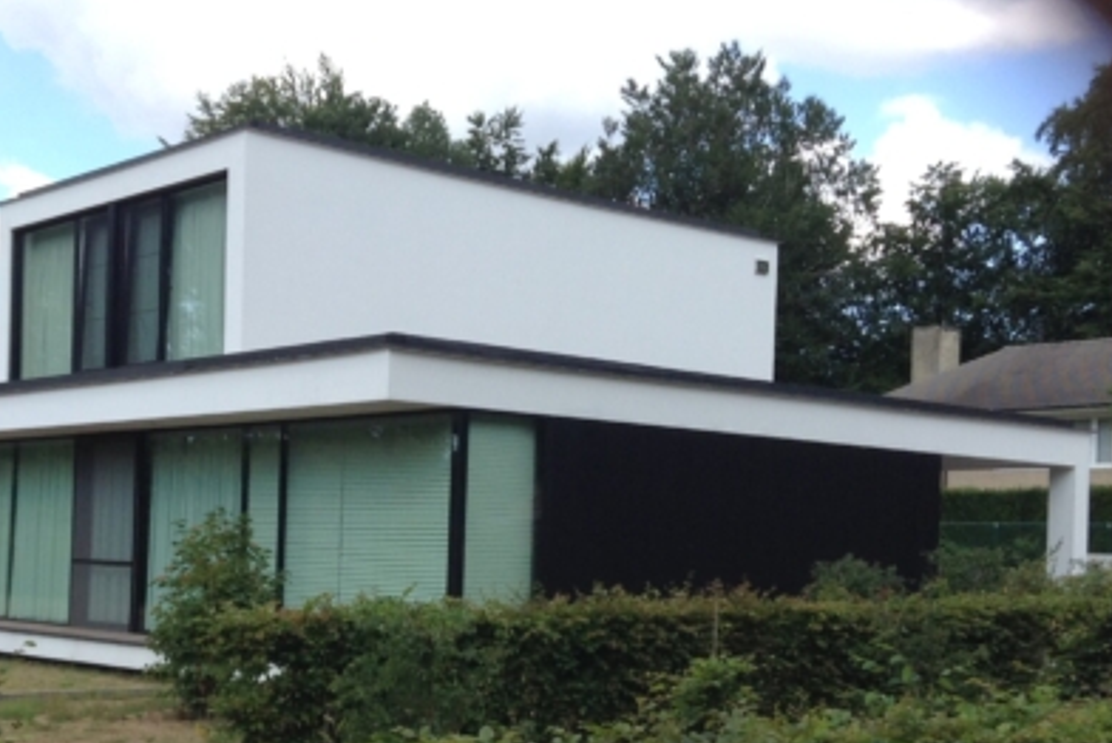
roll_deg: -2.3
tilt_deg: -2.2
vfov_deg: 24.0
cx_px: 377
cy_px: 536
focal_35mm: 56
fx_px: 1731
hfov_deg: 35.3
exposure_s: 1/442
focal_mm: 3.3
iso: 25
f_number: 2.4
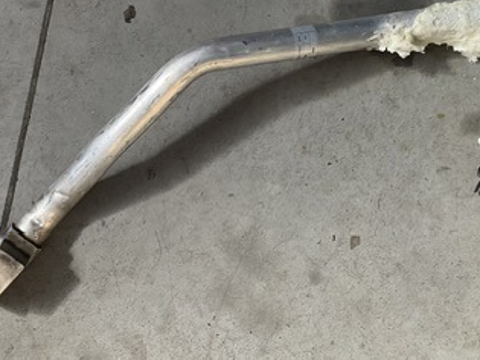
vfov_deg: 24.8
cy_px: 172
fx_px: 818
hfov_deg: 32.6
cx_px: 282
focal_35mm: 59
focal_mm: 3
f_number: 1.8
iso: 32
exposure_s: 1/50
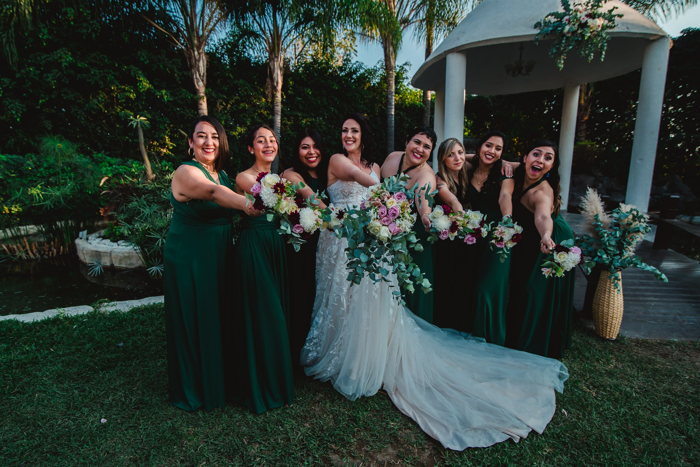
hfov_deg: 90.0
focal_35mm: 18
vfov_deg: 67.4
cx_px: 350
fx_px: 350
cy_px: 234
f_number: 3.5
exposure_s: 1/320
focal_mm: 18
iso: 100
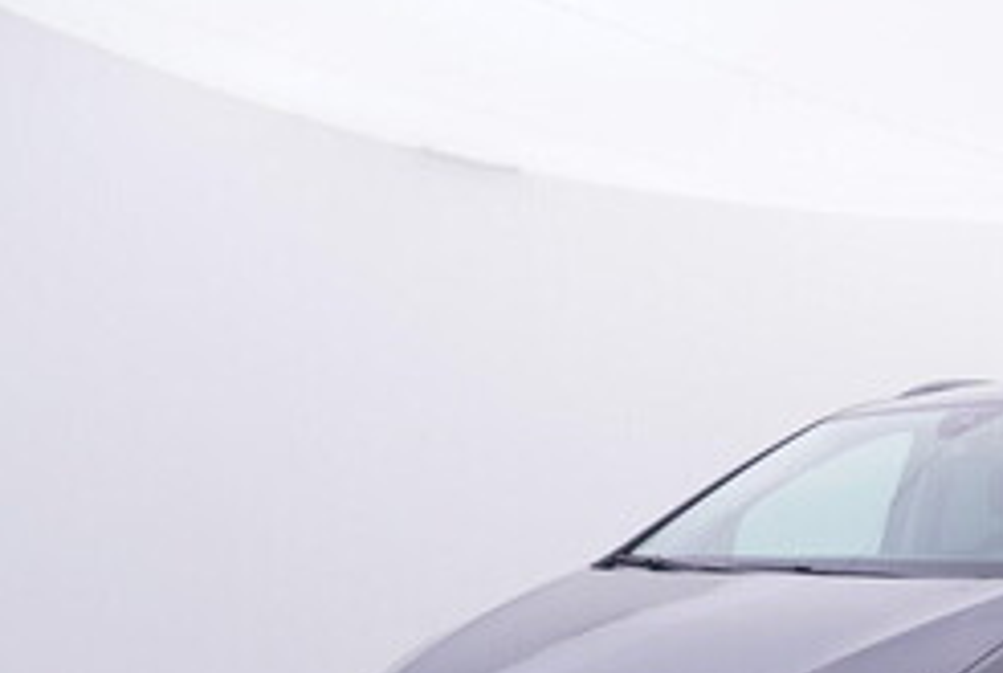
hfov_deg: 35.0
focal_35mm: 50
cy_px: 602
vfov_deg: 26.2
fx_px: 1399
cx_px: 1050
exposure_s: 1/80
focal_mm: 15
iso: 200
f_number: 5
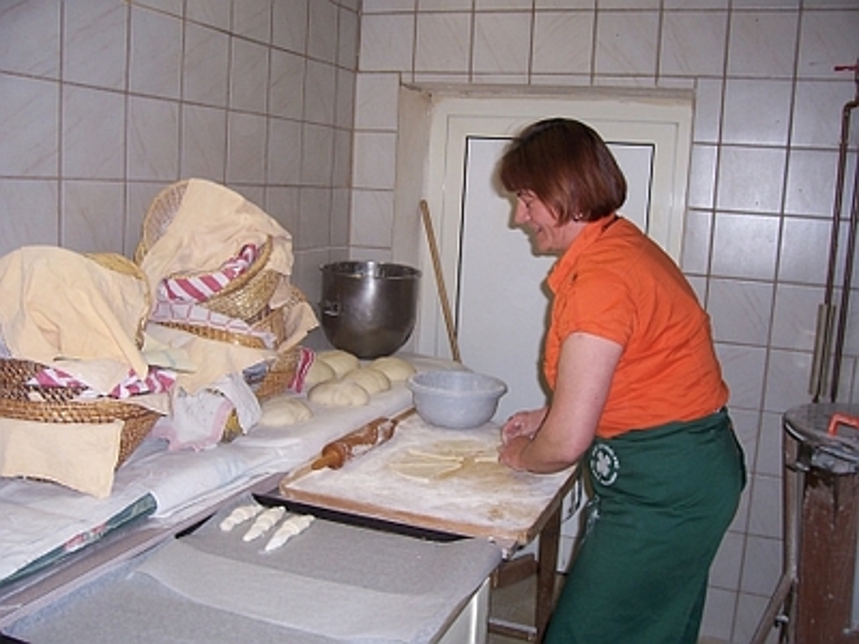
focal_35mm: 34
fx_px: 844
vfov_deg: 41.8
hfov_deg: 54.0
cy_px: 322
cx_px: 430
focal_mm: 5.6
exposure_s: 1/60
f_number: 2.7
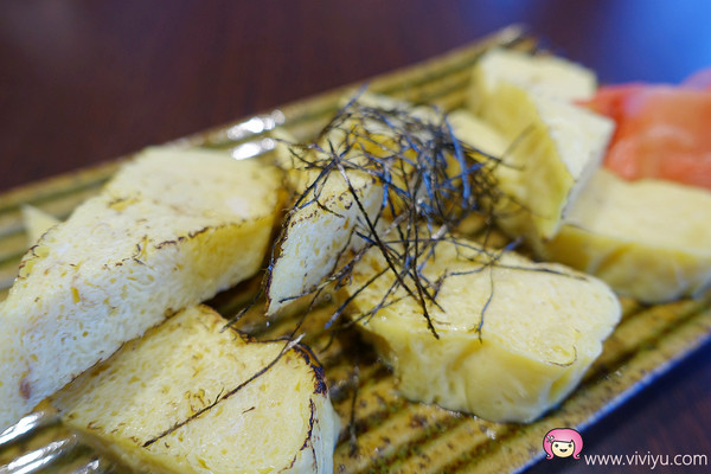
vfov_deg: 53.1
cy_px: 237
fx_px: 474
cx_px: 356
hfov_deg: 73.7
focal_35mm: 24
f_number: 2.8
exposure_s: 1/60
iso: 125
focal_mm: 8.8
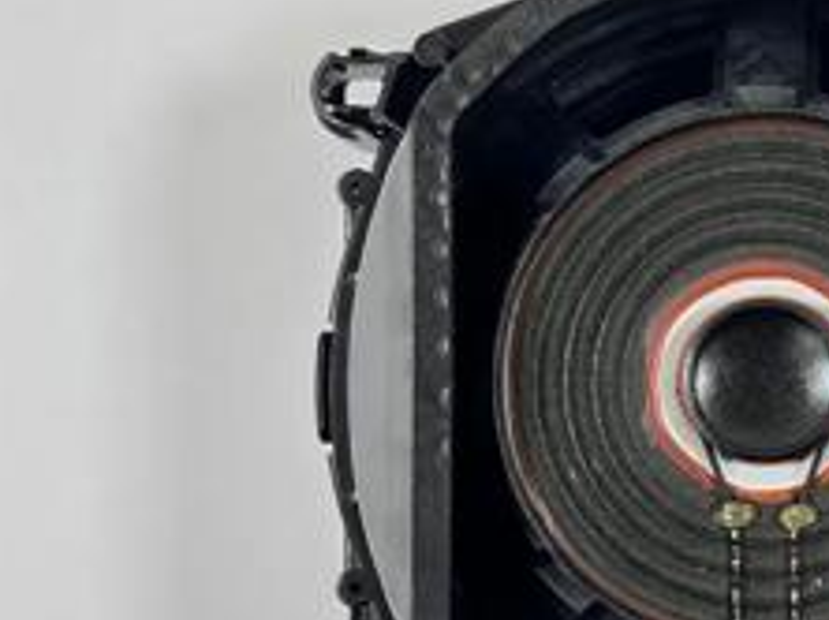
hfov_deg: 25.2
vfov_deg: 19.6
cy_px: 388
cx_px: 762
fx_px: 1794
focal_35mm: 75
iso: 80
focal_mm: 5.7
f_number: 1.5
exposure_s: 1/100
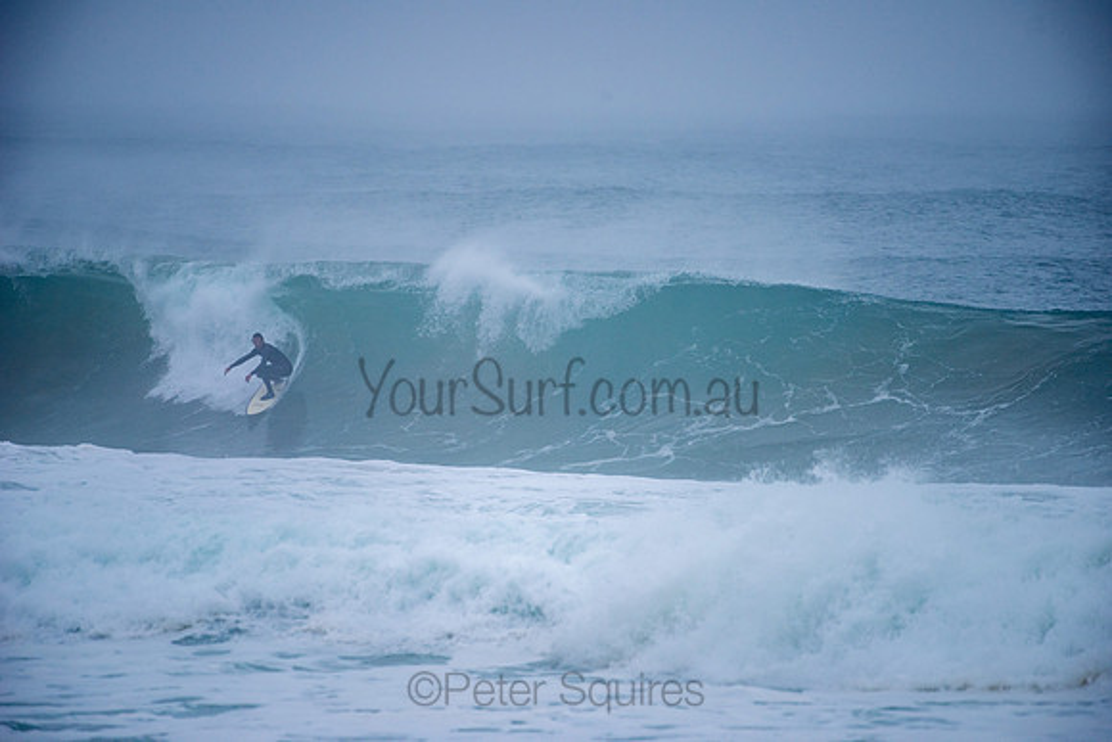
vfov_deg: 2.8
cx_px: 556
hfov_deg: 4.1
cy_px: 371
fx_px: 15447
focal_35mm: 500
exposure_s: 1/1000
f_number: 5.6
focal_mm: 500
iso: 320
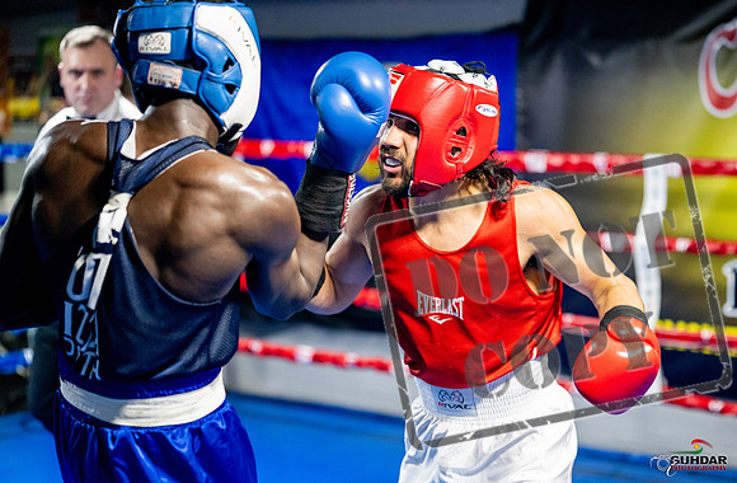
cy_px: 288
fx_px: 1679
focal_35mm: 82
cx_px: 432
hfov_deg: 24.7
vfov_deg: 16.3
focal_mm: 70
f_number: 2
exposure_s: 1/800
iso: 4000
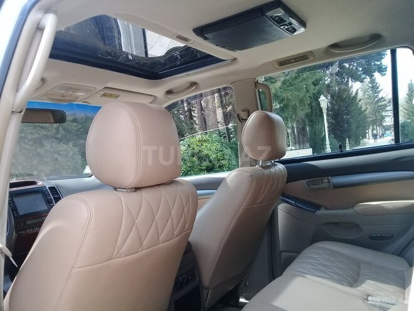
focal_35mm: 31
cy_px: 156
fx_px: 371
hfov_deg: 58.4
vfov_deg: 45.4
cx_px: 207
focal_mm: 3.3
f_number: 2.2
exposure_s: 1/245
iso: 50
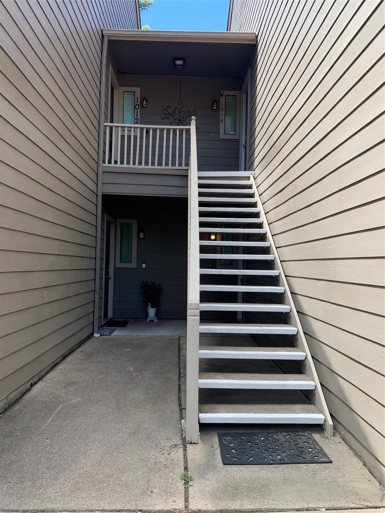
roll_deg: -0.2
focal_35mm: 26
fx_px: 386
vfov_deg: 67.3
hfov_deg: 53.1
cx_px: 192
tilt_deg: +1.5
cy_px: 256
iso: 25
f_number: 1.8
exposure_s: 1/372
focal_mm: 4.25
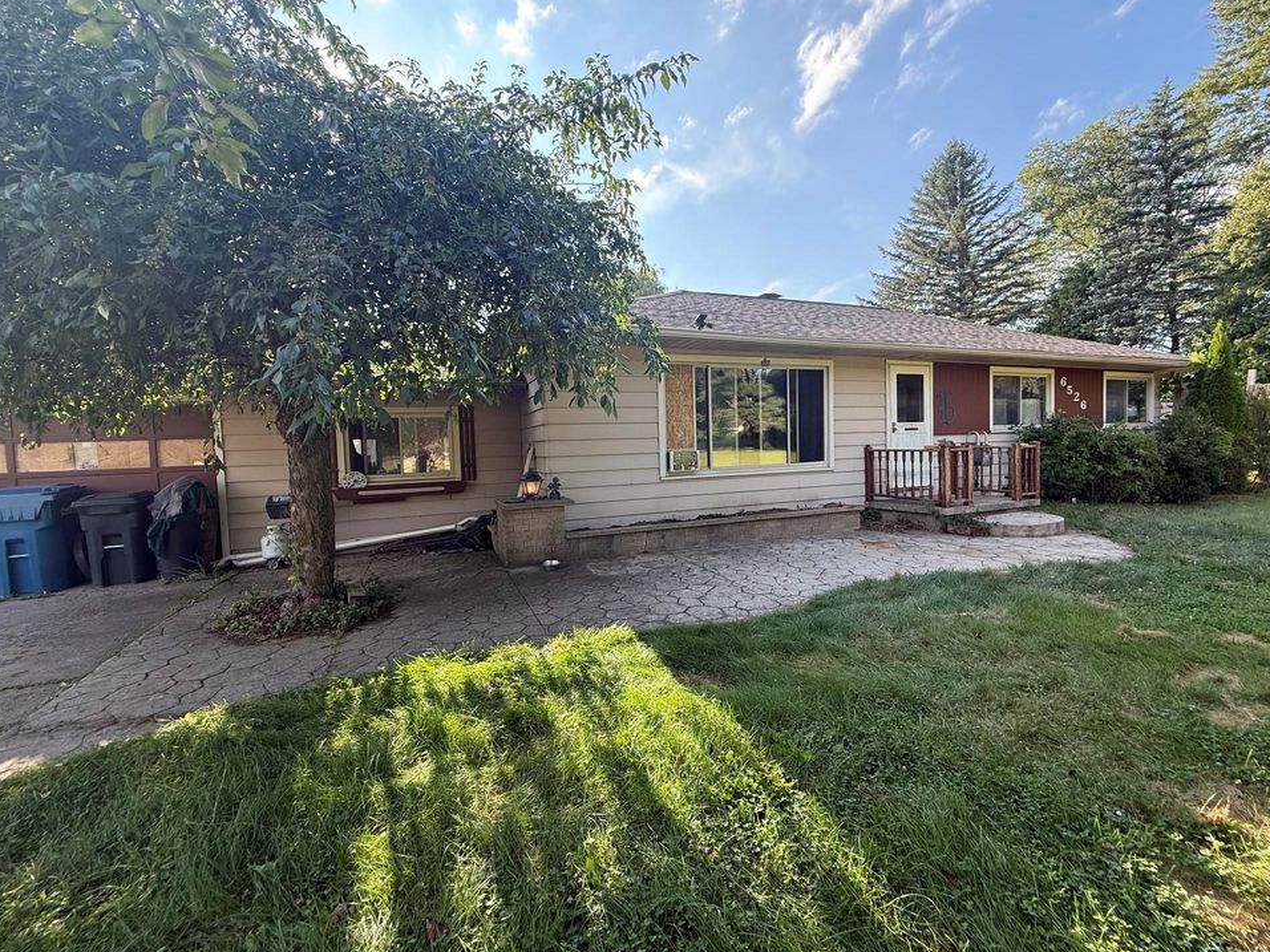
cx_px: 655
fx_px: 550
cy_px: 467
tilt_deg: -3.0
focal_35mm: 15
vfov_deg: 81.7
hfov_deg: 98.1
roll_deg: +1.9
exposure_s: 1/276
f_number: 2.2
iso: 64
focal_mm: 2.22
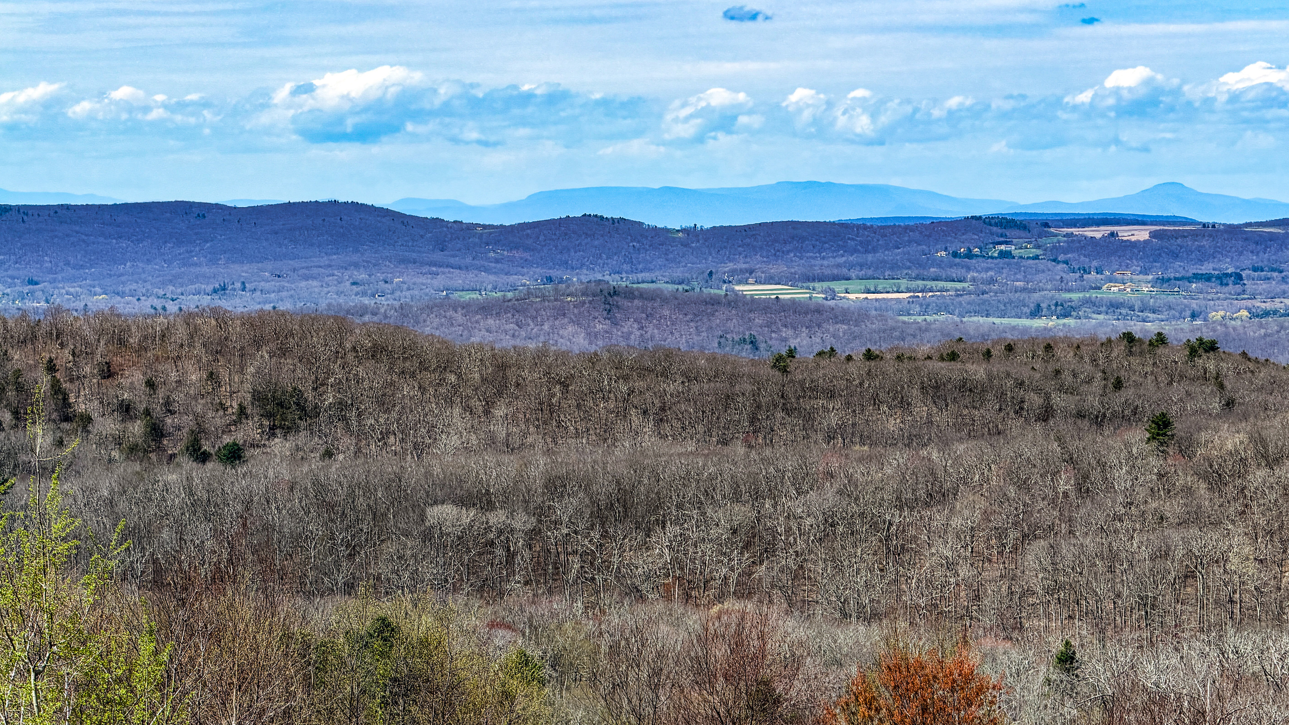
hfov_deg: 19.5
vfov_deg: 11.0
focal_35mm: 110
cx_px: 649
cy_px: 334
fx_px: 3759
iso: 25
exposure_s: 1/640
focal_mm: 16.89
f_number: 2.8
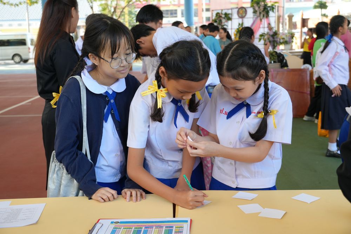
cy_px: 117
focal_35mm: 48
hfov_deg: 41.1
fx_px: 468
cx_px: 176
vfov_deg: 28.1
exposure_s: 1/160
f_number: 4.5
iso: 500
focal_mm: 32
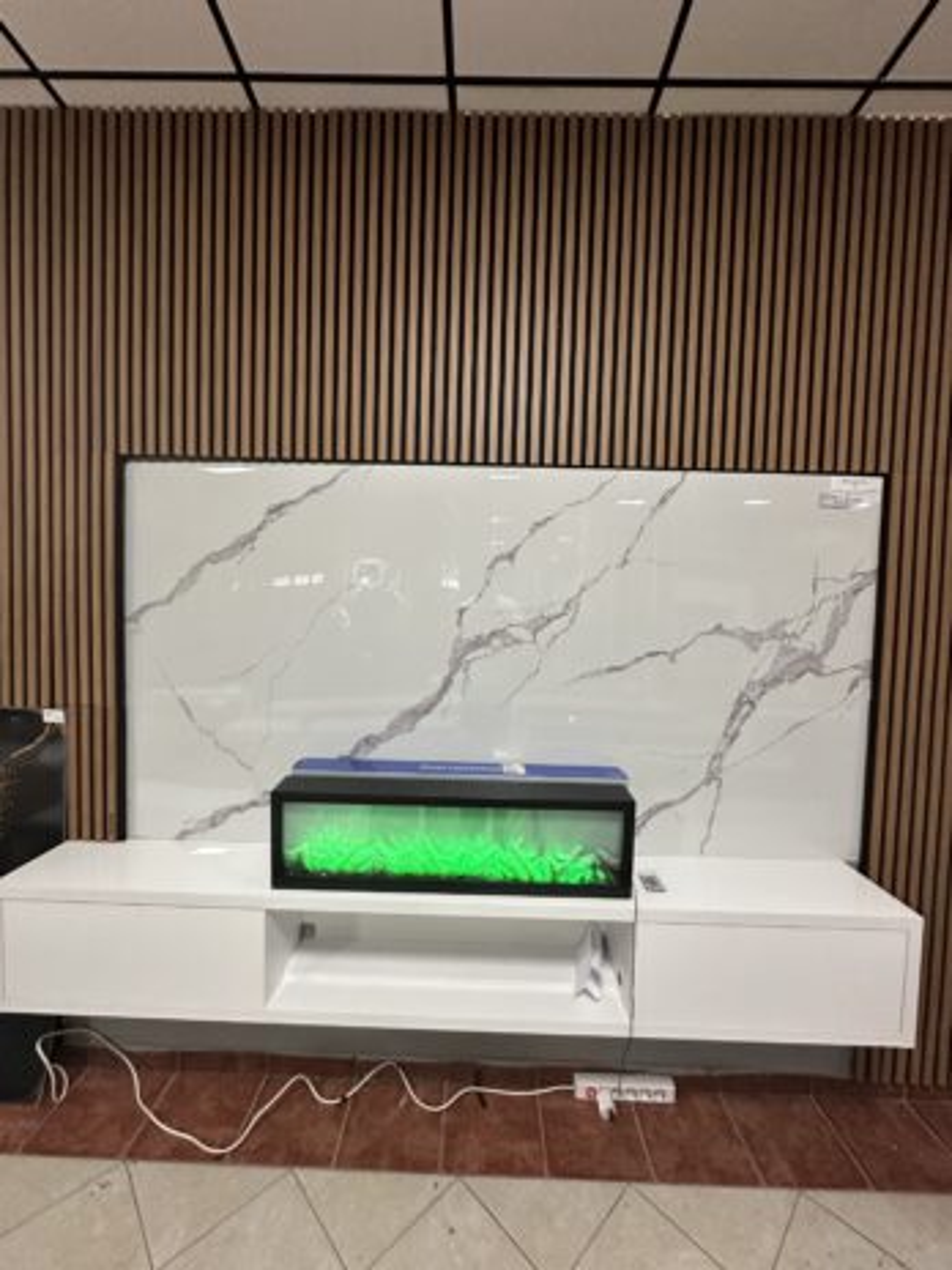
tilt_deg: -2.3
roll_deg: -2.7
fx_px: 513
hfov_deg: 85.7
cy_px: 635
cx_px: 476
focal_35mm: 14
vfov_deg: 102.1
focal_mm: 2.22
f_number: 2.2
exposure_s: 1/91
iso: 320
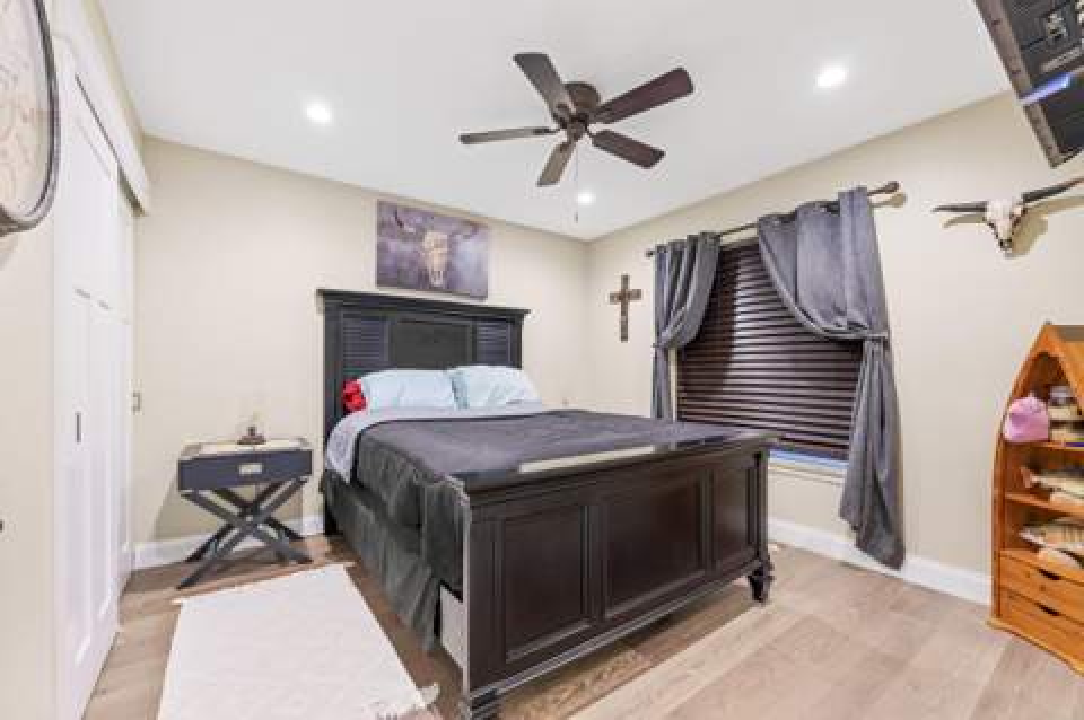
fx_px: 421
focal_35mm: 14
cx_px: 542
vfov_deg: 81.1
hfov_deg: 104.3
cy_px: 360
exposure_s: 1.3
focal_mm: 14
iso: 500
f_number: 8
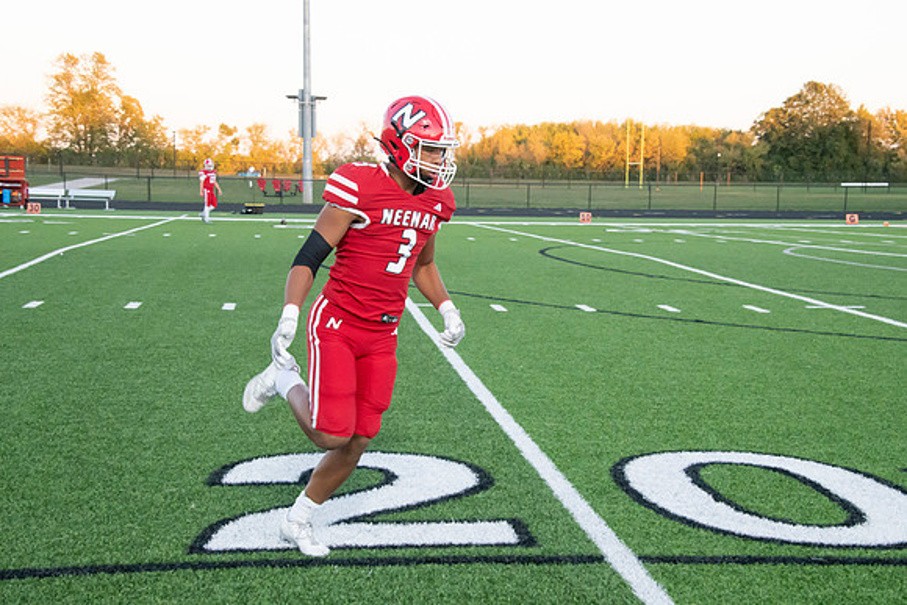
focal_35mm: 62
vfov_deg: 21.9
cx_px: 454
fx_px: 1562
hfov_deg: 32.4
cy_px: 302
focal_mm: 62
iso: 8000
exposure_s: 1/640
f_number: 9
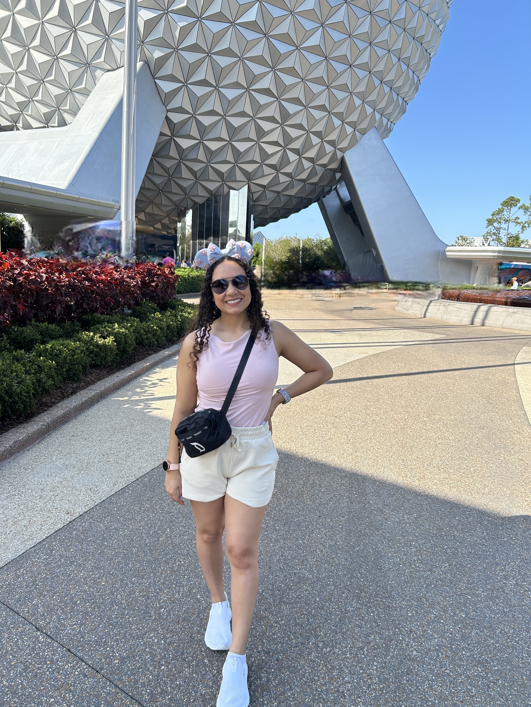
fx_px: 532
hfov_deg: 53.1
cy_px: 354
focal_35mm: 26
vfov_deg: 67.3
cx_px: 266
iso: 50
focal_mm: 5.7
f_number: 1.5
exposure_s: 1/2000
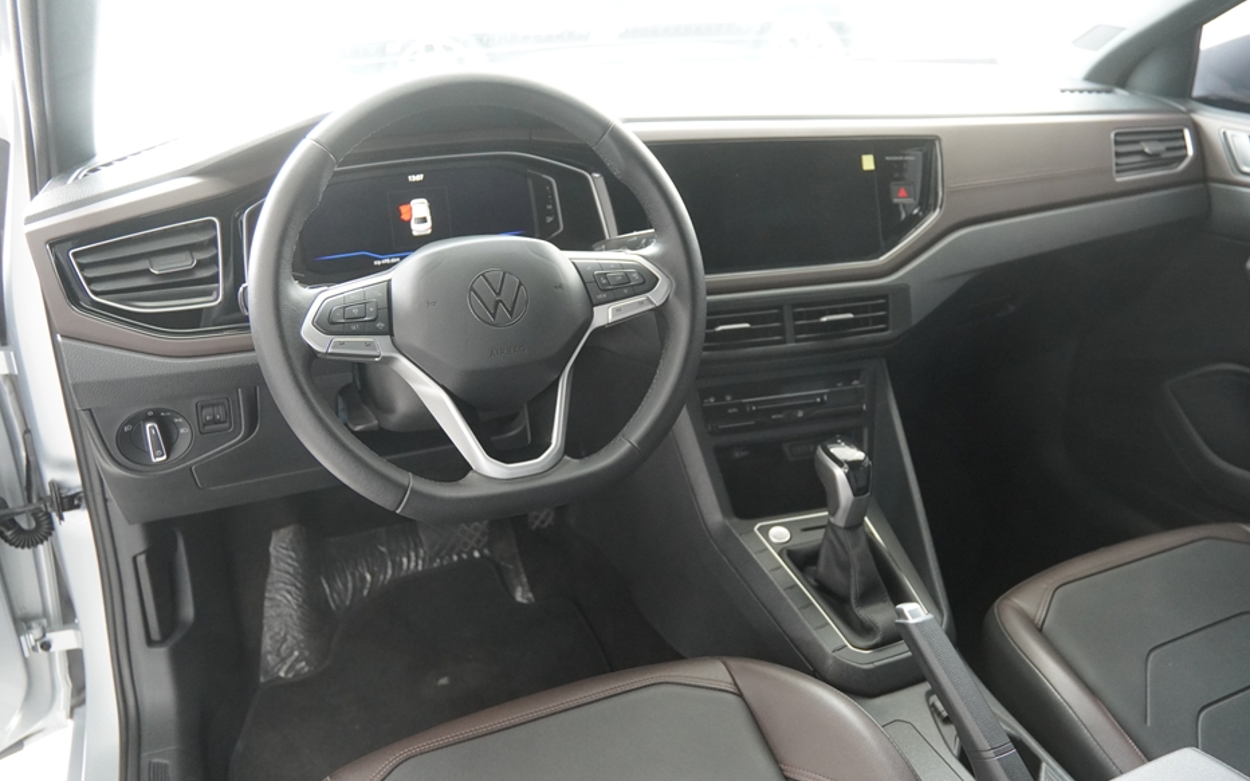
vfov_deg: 43.7
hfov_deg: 65.4
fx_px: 973
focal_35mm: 29
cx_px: 669
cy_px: 401
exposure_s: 1/160
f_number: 2.8
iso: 1600
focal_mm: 17
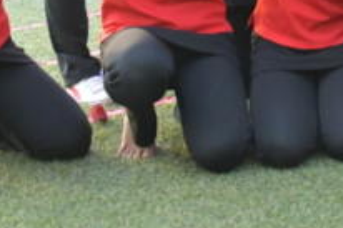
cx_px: 423
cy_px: -196
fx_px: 1171
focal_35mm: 123
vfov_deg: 10.4
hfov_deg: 16.0
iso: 4000
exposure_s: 1/2000
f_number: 3.5
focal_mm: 22
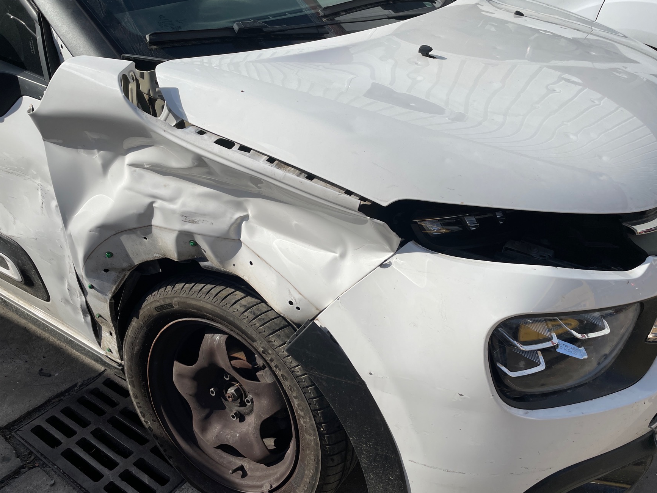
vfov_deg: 51.4
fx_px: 512
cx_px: 327
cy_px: 243
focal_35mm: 27
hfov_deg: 65.3
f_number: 1.6
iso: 32
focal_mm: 4.2
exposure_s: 1/6494
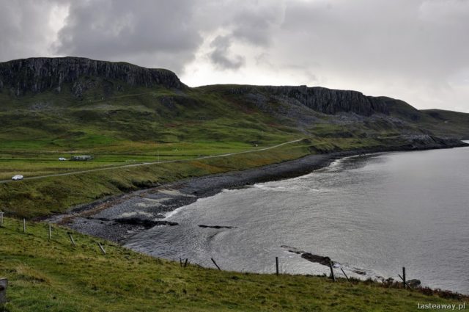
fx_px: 507
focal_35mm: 39
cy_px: 156
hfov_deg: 49.6
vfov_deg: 34.1
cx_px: 234
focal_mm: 26
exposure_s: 1/200
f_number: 10
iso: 200
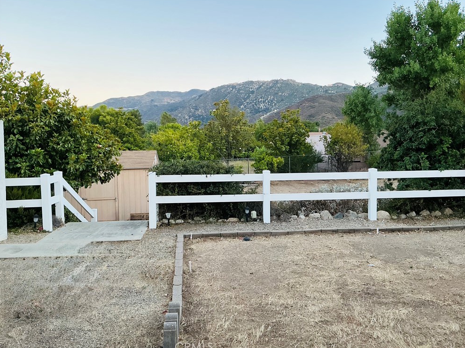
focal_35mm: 30
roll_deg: +1.0
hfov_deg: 60.0
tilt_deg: -4.8
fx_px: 403
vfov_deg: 46.8
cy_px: 174
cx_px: 239
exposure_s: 1/120
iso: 64
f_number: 1.8
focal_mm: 3
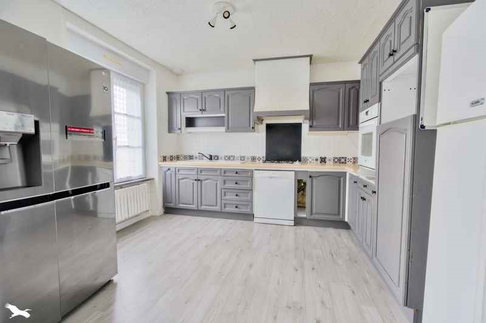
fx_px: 216
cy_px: 162
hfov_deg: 96.7
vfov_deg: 73.7
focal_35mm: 16
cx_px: 243
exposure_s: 1/250
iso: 800
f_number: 8
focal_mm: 16
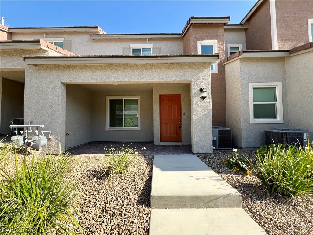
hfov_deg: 106.2
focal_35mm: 13
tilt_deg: +4.3
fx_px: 118
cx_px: 156
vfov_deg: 89.9
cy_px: 118
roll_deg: -0.1
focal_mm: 1.57
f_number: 1.8
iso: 32
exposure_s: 1/288
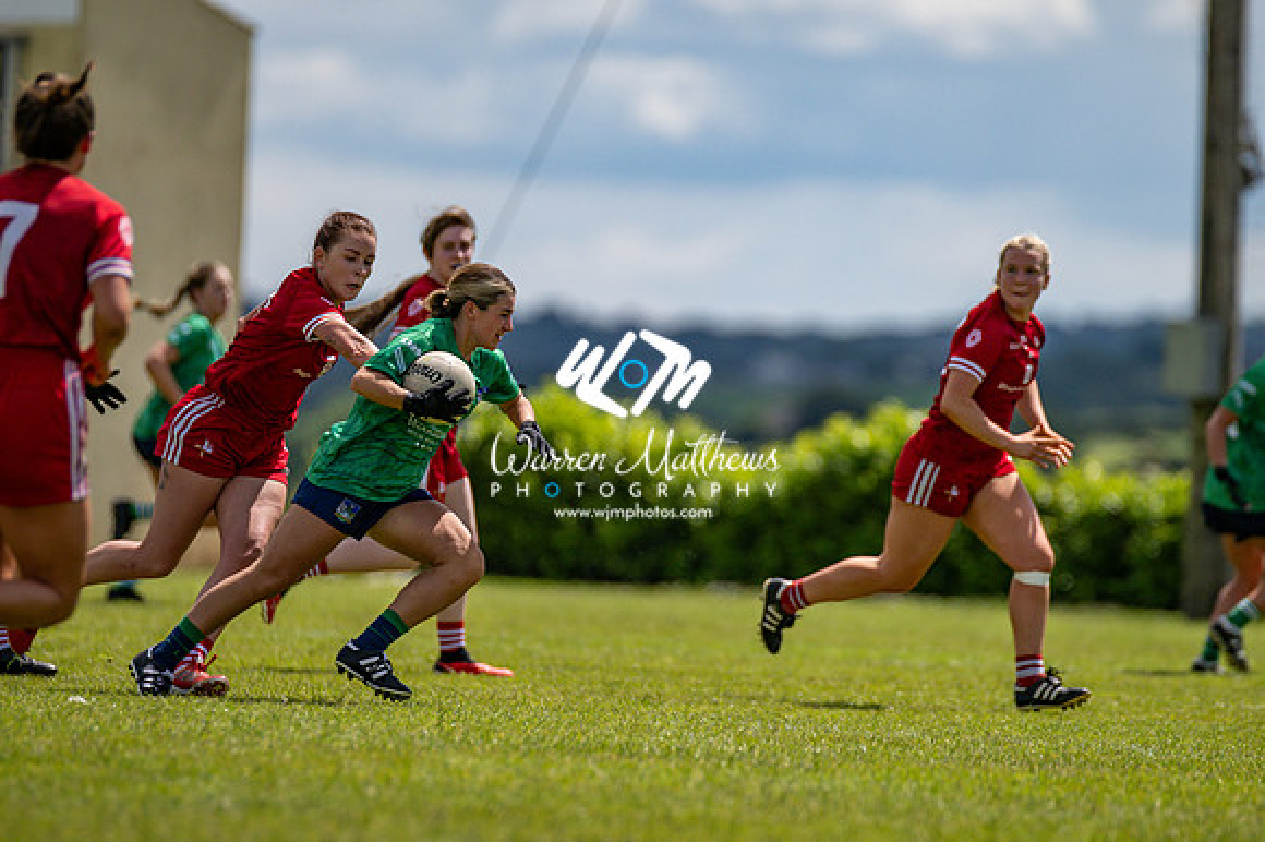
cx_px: 632
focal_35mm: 450
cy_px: 421
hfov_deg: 4.6
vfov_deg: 3.1
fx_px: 15803
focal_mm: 300
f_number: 2.8
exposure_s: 1/6400
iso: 140
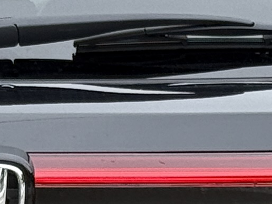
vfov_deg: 3.9
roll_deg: +1.5
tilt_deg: -8.4
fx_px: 2947
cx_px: -33
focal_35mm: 375
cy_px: 323
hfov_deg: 5.3
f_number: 1.78
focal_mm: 6.76
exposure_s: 1/1543
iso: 64
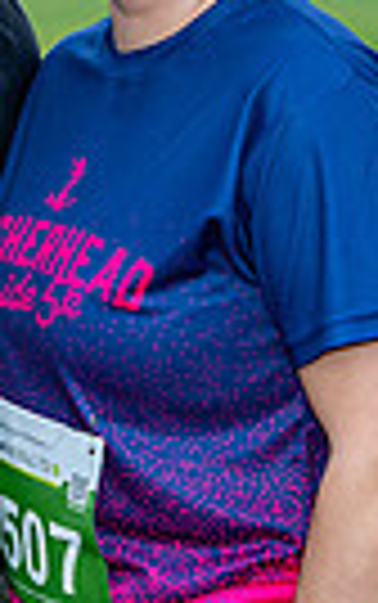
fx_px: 3043
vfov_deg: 11.3
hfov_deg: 6.9
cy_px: 65
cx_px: -351
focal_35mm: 185
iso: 100
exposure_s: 1/200
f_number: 4
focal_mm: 42
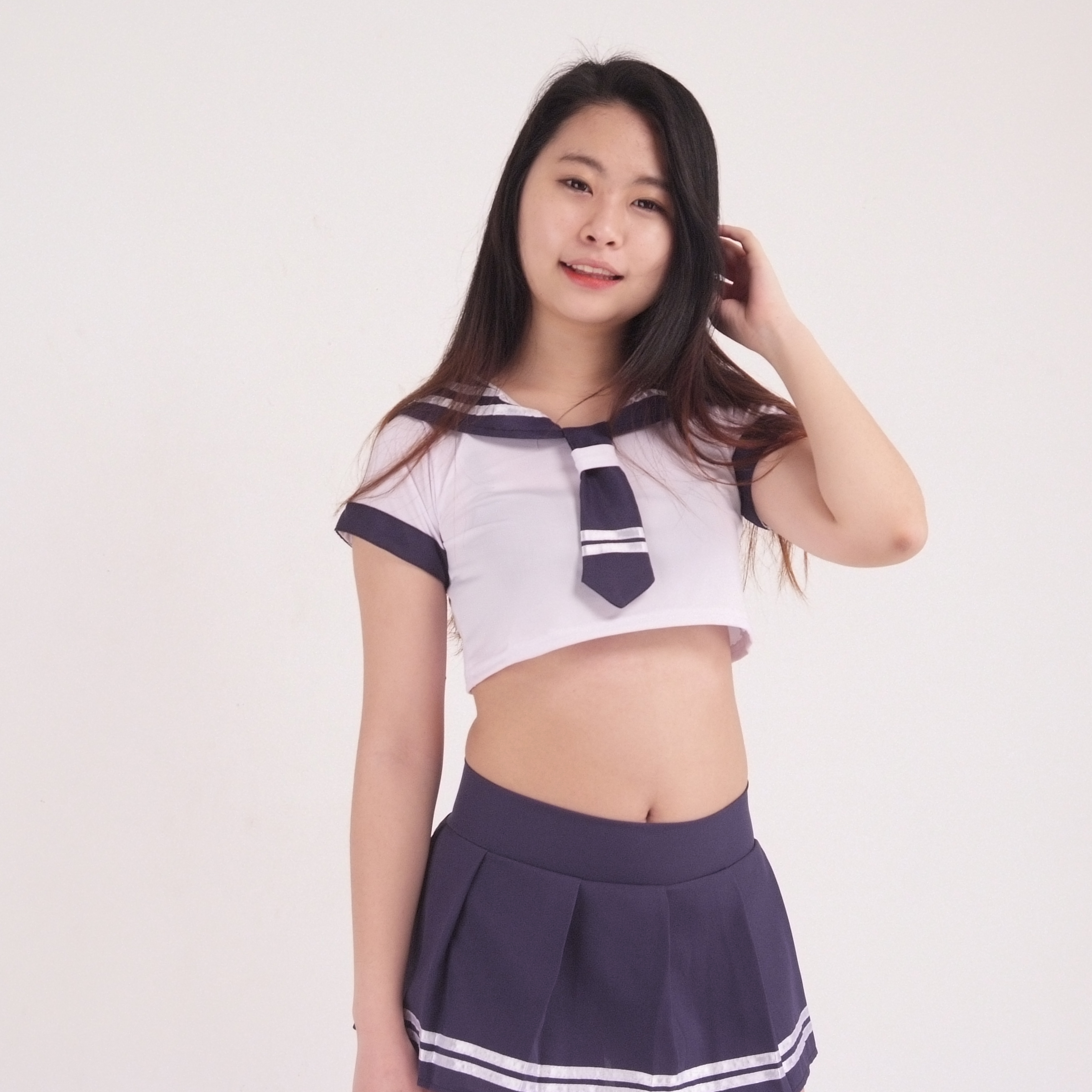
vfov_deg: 21.9
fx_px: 2820
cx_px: 675
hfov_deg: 21.9
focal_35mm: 79
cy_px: 500
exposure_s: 1/125
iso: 640
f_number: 5.6
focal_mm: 38
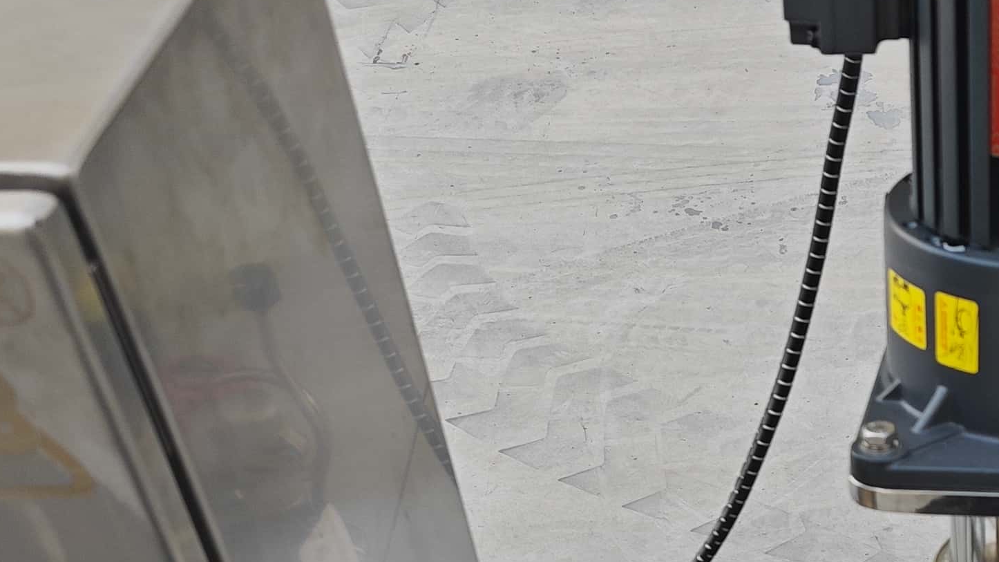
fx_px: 1881
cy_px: 742
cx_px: 942
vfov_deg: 16.1
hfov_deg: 28.3
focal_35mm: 71
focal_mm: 5.43
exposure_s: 1/284
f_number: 1.8
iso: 50
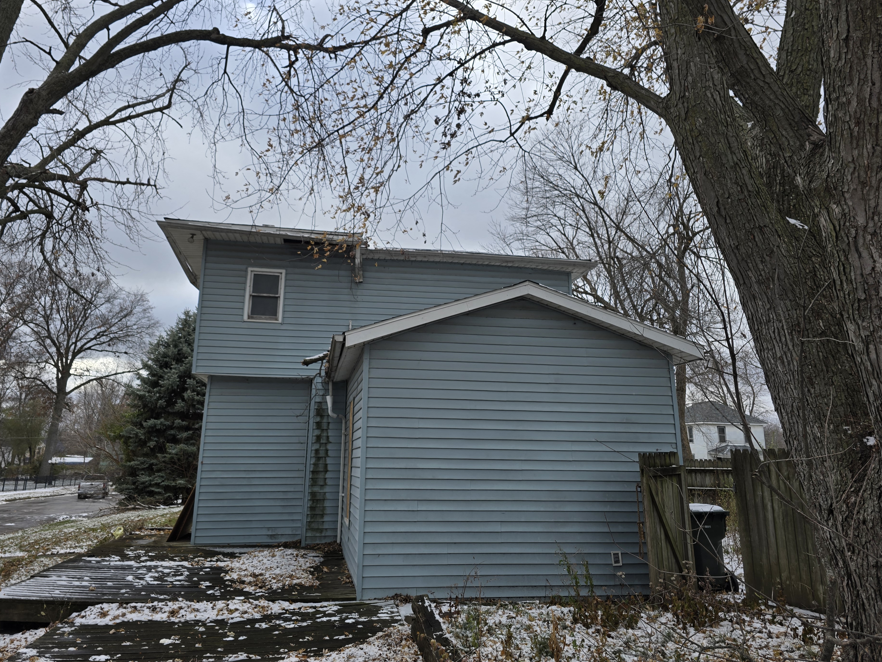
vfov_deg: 54.8
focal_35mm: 25
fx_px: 637
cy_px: 313
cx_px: 407
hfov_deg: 69.3
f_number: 1.7
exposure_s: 1/366
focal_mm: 6.3
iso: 12
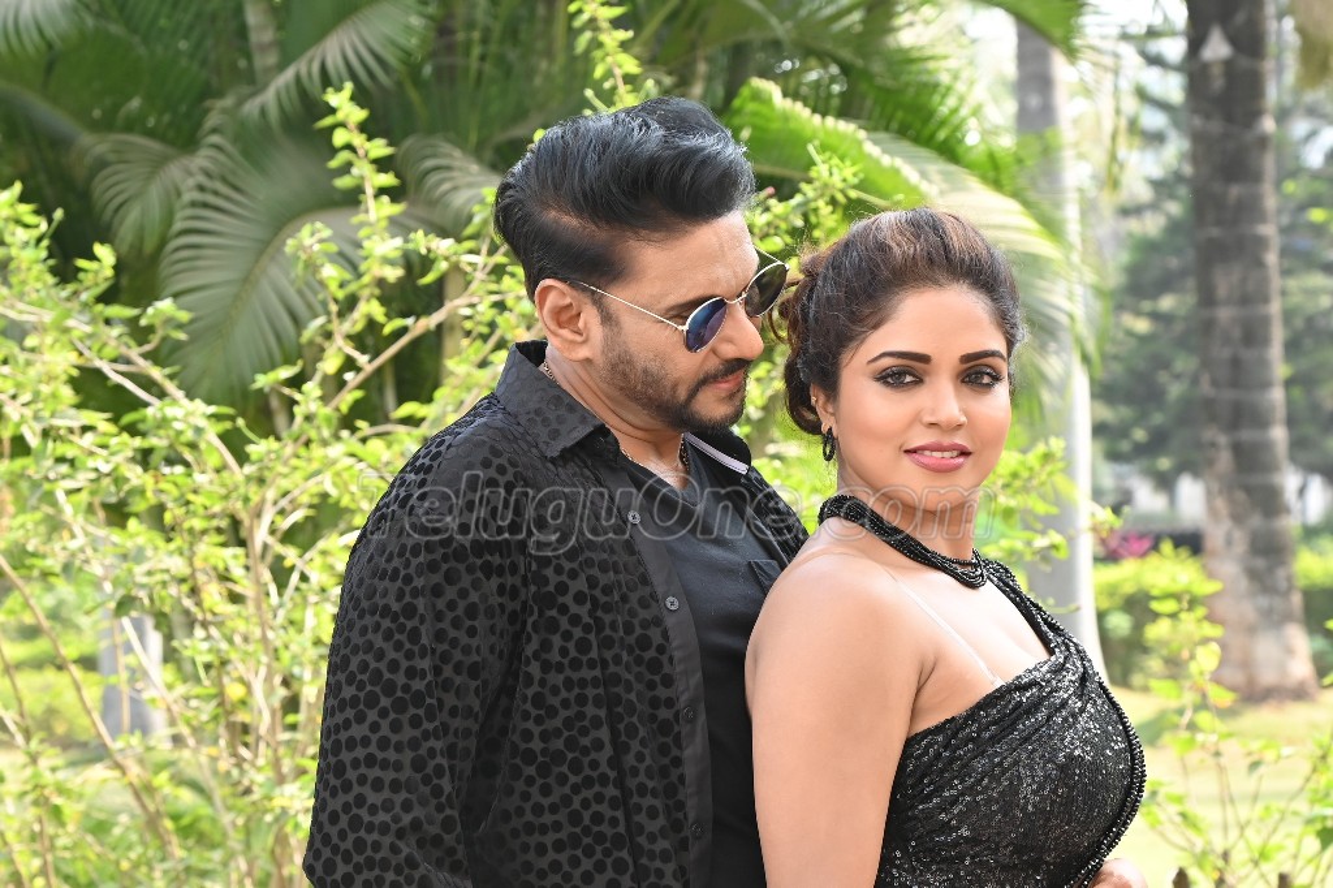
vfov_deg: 11.1
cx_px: 666
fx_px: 4553
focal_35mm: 123
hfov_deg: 16.7
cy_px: 444
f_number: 7.1
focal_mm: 82
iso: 640
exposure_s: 1/250
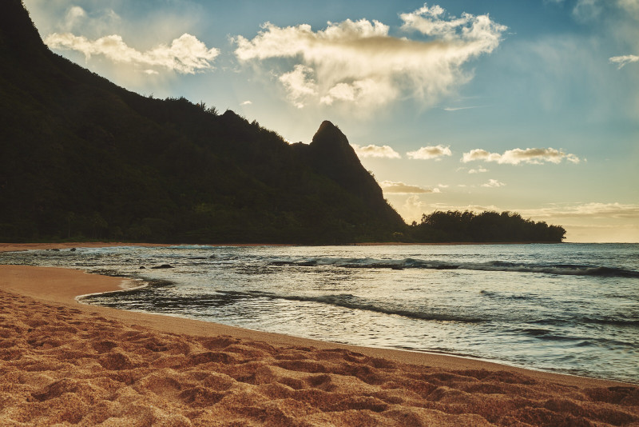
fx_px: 639
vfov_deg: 36.9
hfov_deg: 53.1
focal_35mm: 36
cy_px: 214
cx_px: 320
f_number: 13
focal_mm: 36
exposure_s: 1/10
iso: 125
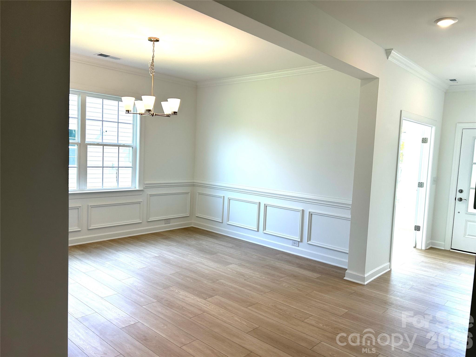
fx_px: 358
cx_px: 238
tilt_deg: -4.9
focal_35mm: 26
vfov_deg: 53.1
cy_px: 178
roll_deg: -2.9
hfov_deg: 67.3
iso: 50
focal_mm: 5.7
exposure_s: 1/244
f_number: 1.5
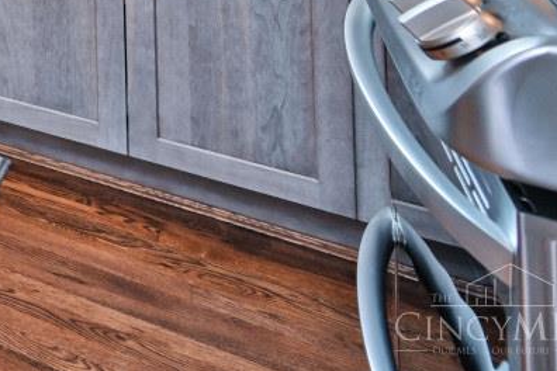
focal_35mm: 53
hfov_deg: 22.2
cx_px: -444
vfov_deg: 18.7
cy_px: -327
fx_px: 820
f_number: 4
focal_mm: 14
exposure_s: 1/60
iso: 450
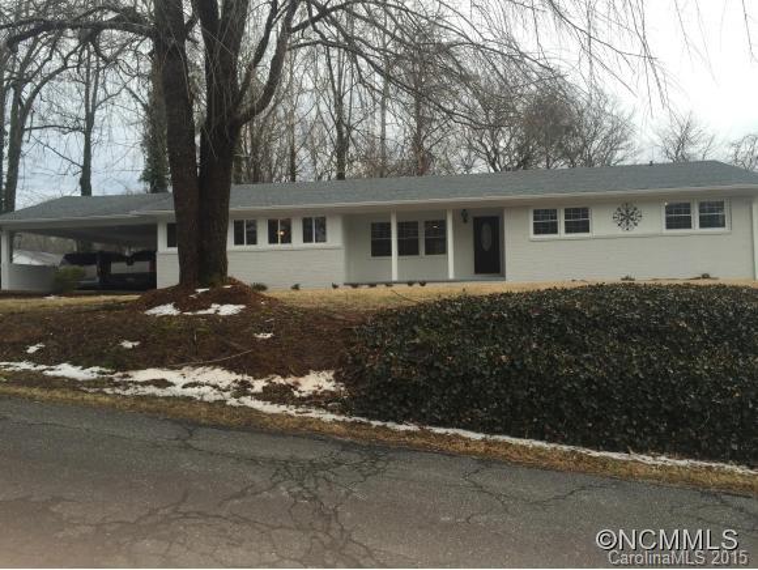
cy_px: 285
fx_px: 636
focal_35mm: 29
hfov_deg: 61.6
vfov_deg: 48.3
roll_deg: +1.0
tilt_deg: +1.2
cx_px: 379
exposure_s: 1/257
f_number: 2.2
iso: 32
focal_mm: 4.15
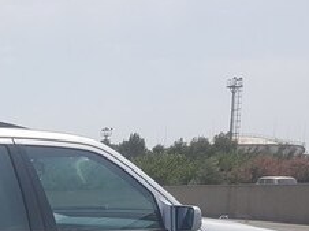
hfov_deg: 23.0
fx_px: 678
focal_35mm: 76
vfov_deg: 17.9
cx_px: -85
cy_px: 311
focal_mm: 4.2
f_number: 1.7
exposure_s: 1/2312
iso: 40
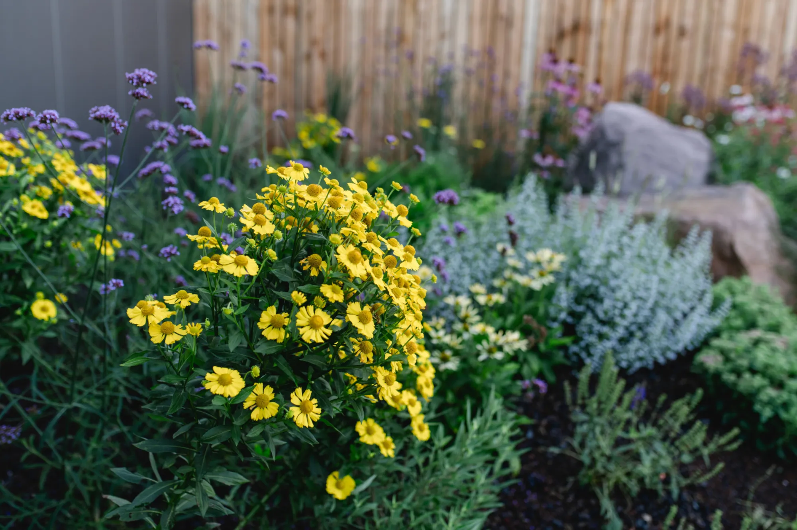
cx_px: 409
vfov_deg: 33.6
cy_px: 241
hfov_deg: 48.9
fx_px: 877
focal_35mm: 40
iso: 250
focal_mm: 35
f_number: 2.8
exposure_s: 1/800
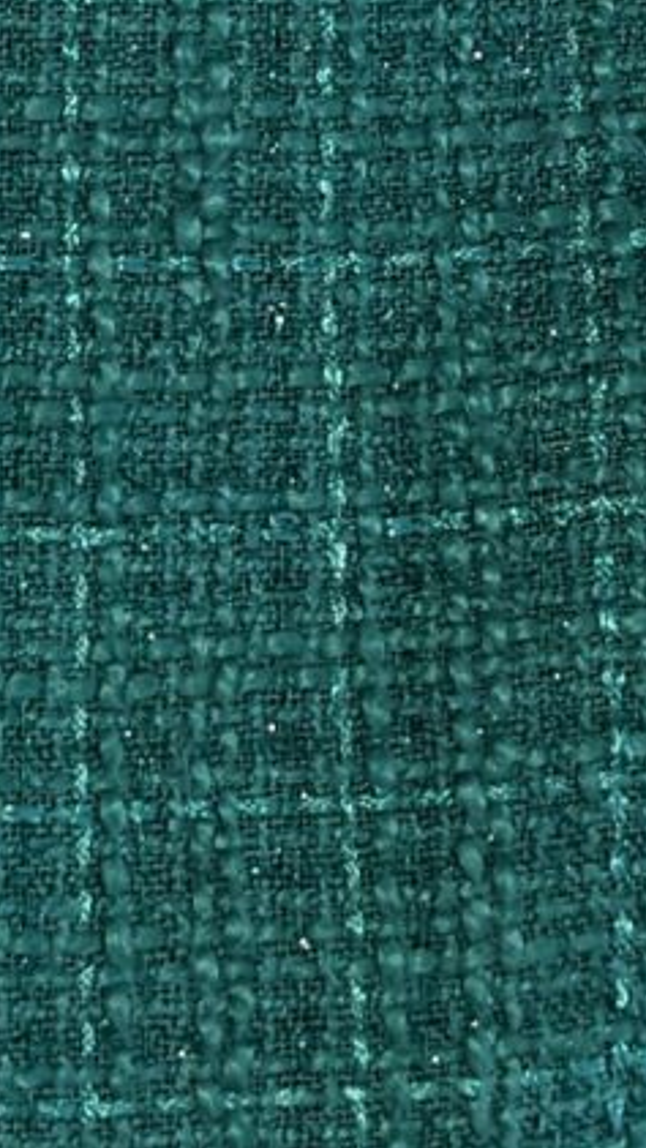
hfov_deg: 8.4
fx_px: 4352
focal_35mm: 143
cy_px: -221
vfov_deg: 14.5
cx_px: -204
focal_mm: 4.38
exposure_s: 1/60
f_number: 1.73
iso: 521
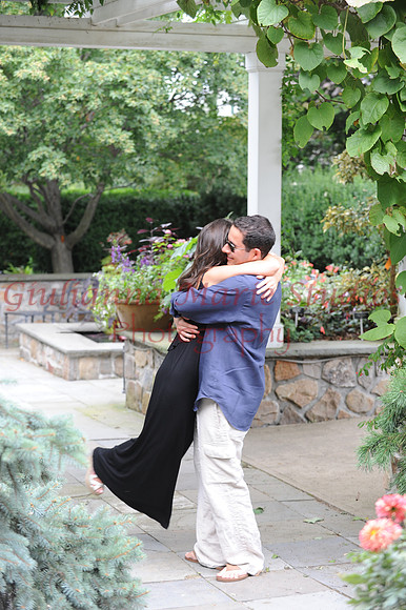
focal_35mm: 86
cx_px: 203
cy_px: 305
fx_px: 1456
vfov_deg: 23.7
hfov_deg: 15.9
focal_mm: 86
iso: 500
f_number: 5
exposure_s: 1/100
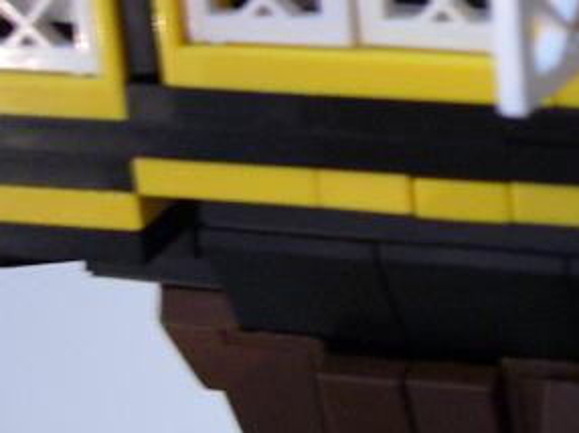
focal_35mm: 94
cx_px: 664
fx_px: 1571
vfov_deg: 15.4
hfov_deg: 19.8
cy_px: -16
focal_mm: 5.8
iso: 200
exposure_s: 1/8
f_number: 2.8
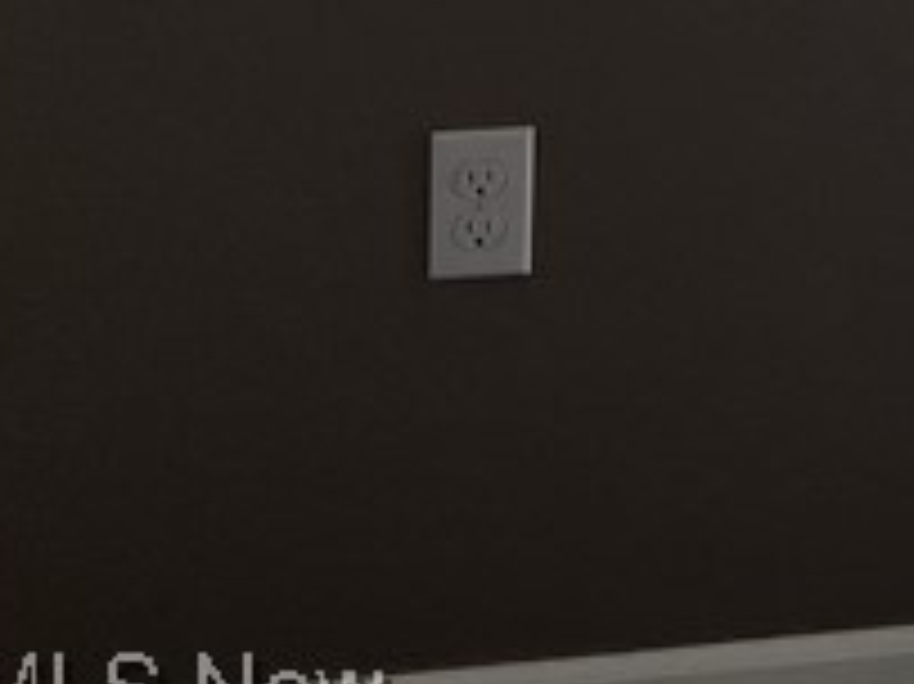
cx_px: 2247
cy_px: -936
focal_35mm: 131
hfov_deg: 11.9
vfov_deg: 10.0
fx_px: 3457
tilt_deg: -3.6
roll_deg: -1.9
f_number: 1.5
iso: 50
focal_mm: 5.7
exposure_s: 1/121
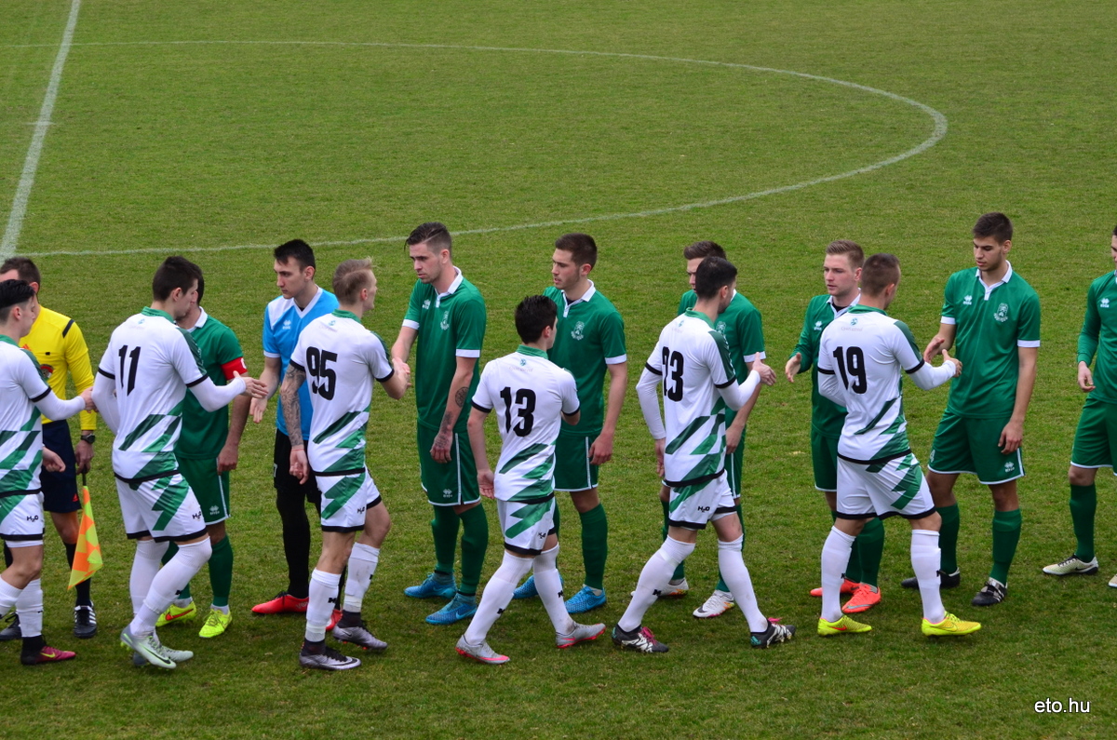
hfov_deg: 19.5
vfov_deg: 13.0
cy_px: 370
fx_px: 3251
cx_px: 558
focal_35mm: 105
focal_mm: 70
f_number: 6.3
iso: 800
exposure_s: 1/640
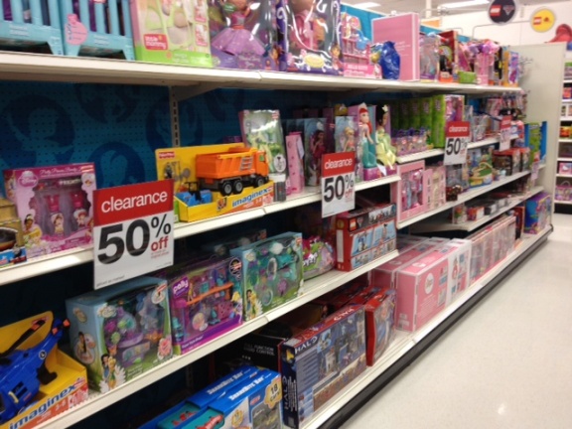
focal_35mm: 35
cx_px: 286
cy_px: 214
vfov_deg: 40.7
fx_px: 578
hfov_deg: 52.6
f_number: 2.4
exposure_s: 1/20
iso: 100
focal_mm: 4.28
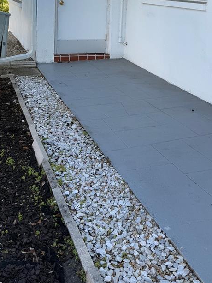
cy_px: 44
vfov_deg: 38.4
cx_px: 121
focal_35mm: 47
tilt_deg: -10.2
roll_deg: -2.5
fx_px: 384
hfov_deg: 30.8
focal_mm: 6.76
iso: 80
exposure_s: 1/955
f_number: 1.78
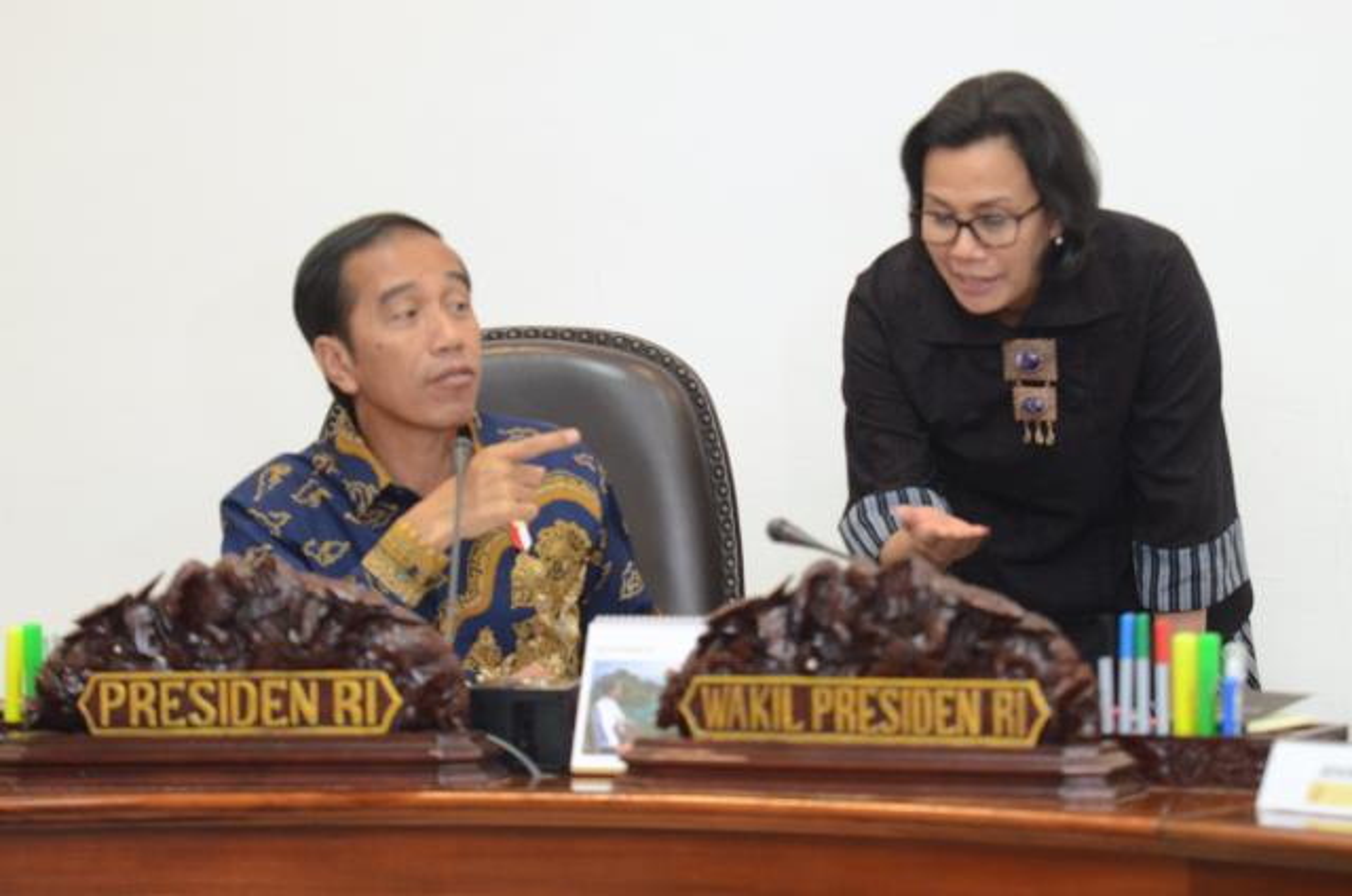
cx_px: 676
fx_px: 6859
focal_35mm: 183
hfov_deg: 11.3
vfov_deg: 7.5
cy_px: 448
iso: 1600
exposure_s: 1/80
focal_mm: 122
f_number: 2.8
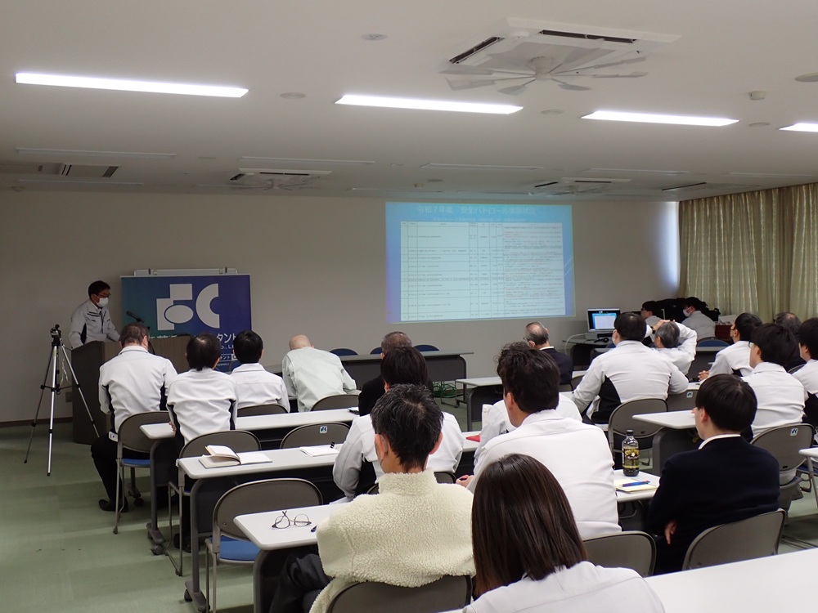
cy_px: 306
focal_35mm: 38
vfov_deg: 37.7
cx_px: 409
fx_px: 898
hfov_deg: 49.0
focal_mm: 6.83
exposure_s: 1/60
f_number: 2.7
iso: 200
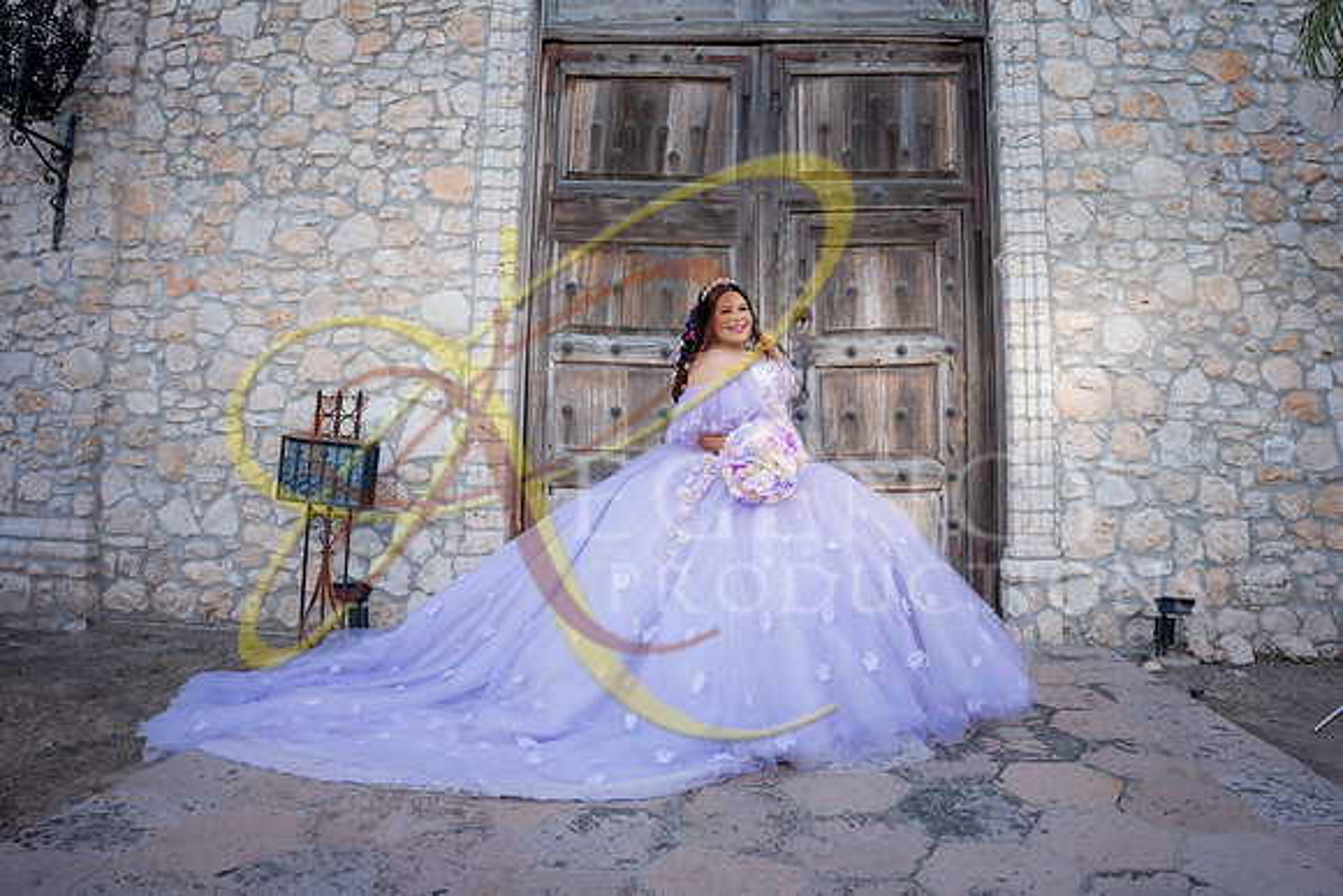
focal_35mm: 22
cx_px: 733
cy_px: 407
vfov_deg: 57.5
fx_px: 814
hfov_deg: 78.8
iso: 125
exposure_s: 1/500
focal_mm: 20
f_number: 2.8
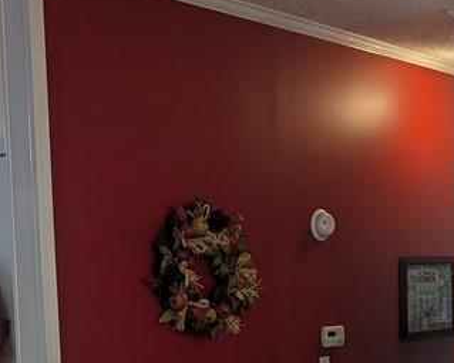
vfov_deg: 19.6
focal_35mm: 75
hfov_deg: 25.2
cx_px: 328
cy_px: 389
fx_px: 1007
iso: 76
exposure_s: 1/60
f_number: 1.85
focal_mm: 6.81
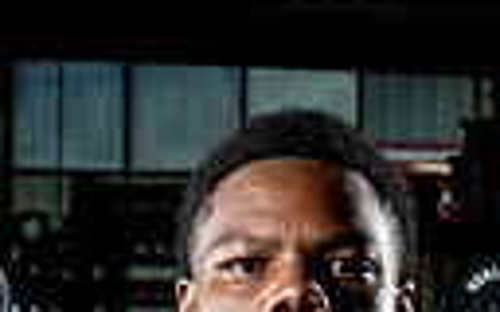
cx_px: 336
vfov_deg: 5.9
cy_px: 788
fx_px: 2875
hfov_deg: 9.9
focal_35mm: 211
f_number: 9
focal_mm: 59
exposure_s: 1/250
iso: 640
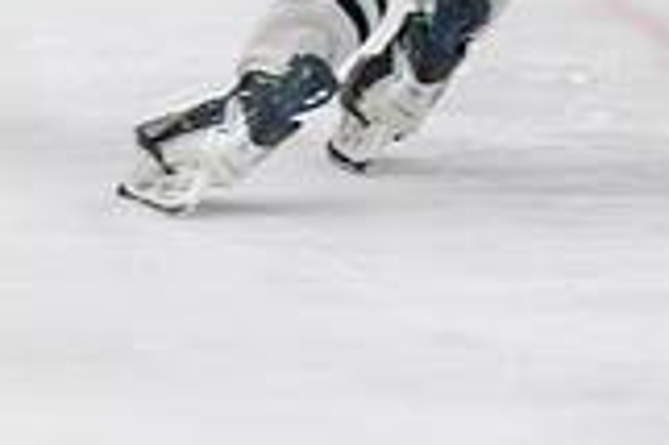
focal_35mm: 536
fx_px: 9950
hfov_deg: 3.8
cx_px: -338
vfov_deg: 2.6
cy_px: -310
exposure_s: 1/640
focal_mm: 105
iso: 2000
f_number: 3.2
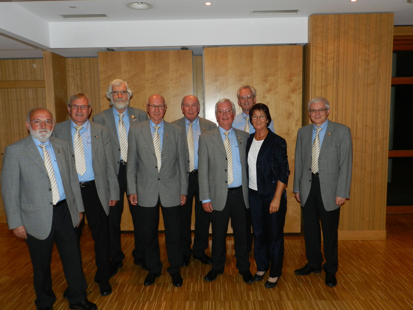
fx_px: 334
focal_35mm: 28
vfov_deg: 49.7
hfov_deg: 63.4
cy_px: 155
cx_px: 206
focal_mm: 5
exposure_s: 1/30
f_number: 3.6
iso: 200
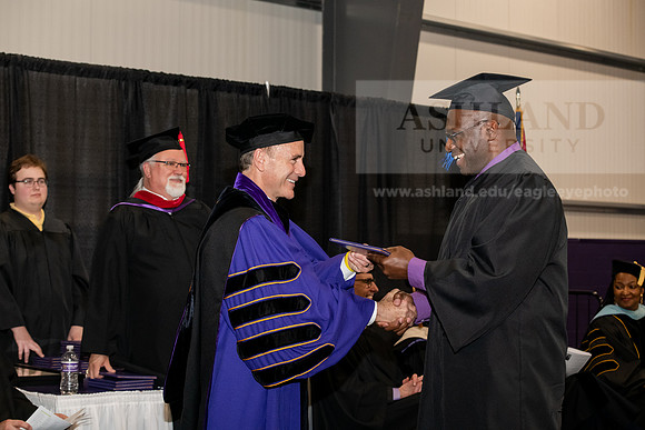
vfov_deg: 19.5
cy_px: 215
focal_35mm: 70
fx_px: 1254
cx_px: 322
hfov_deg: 28.8
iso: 2000
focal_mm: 70
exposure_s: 1/200
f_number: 5.6
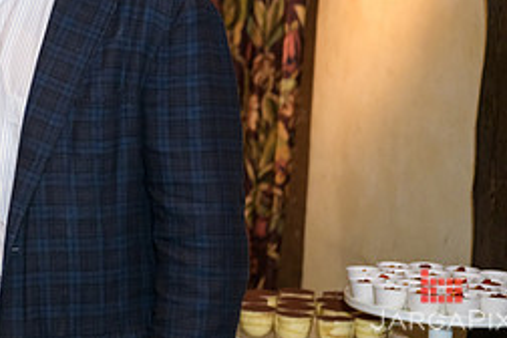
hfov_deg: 12.6
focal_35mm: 161
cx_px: -20
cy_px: -15
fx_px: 2267
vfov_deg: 8.5
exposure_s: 1/125
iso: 1250
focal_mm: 70
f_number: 3.2
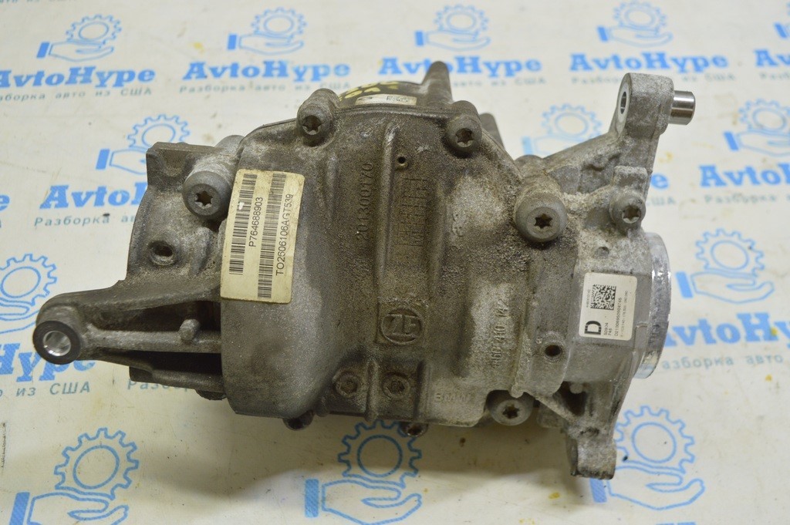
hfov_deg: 53.2
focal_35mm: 36
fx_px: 789
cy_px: 262
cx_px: 395
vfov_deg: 36.8
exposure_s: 1/20
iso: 400
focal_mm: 24
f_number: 5.6
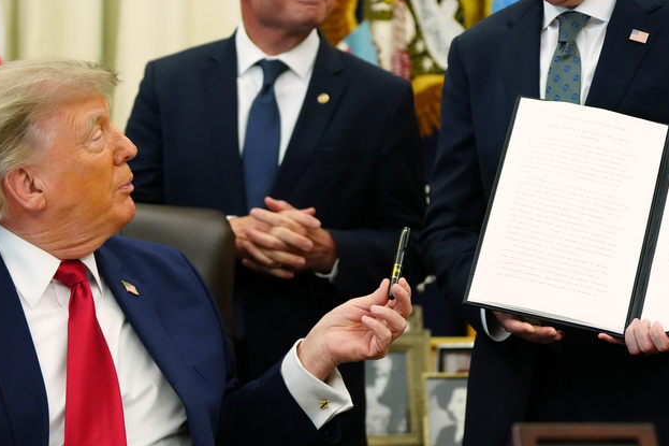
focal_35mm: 115
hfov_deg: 17.8
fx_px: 2136
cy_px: 195
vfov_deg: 11.9
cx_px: 333
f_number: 2.8
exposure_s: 1/500
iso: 4000
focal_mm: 70
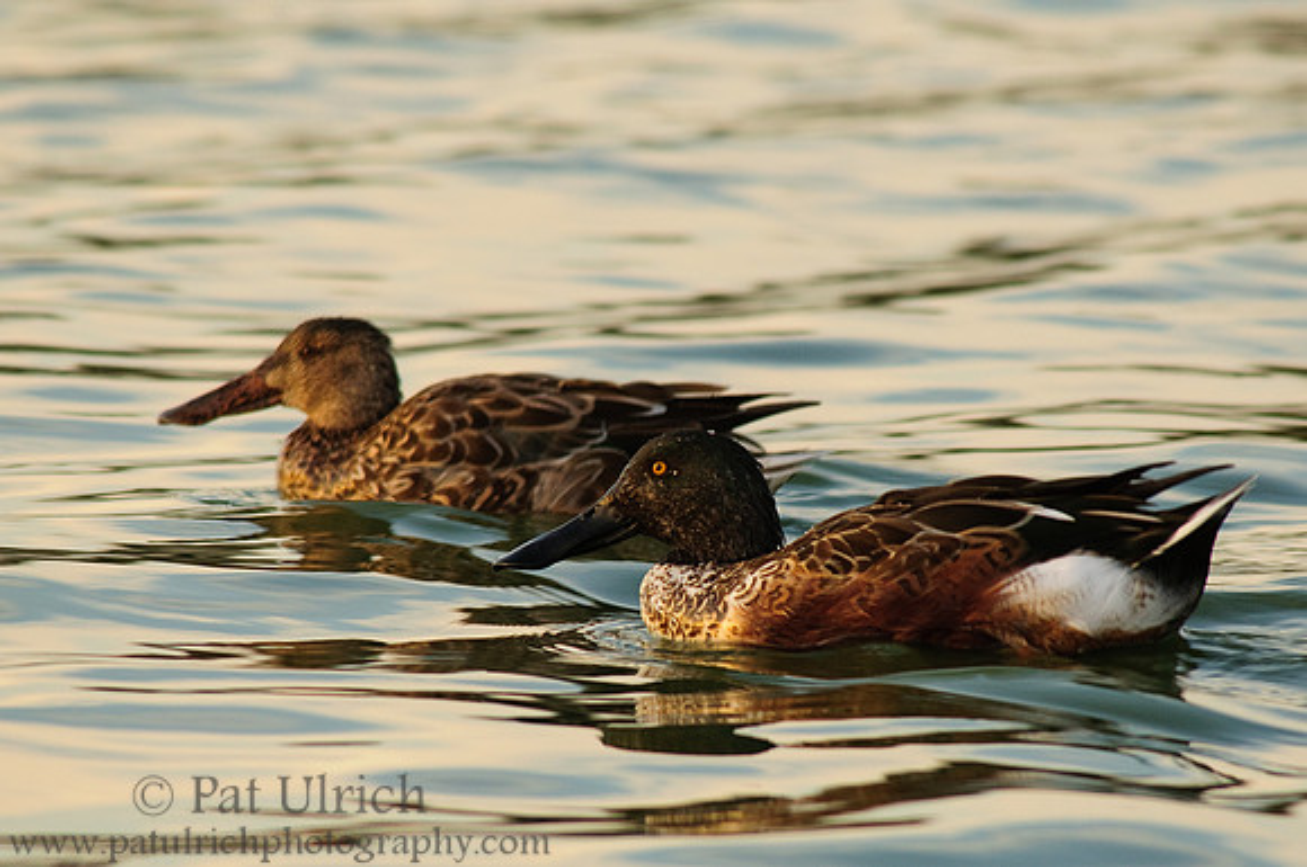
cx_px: 654
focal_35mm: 600
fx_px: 21753
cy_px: 434
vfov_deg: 2.3
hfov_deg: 3.4
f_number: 8
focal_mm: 400
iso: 400
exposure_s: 1/100
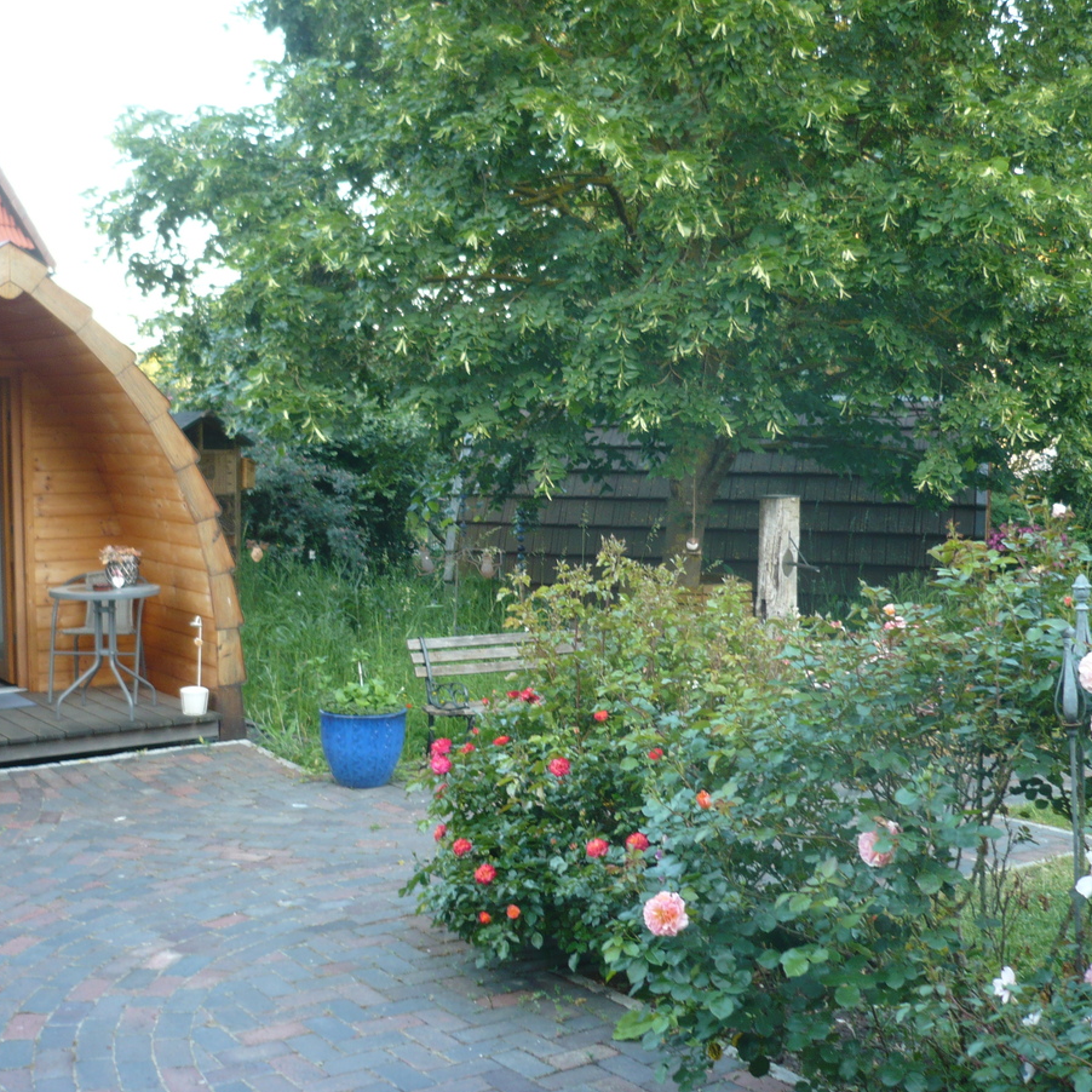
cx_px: 481
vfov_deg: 40.0
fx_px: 1499
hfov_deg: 40.0
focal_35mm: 42
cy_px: 542
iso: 100
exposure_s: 1/30
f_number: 2.8
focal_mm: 5.8
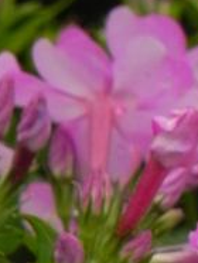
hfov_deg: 0.6
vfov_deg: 0.8
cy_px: 455
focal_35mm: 2599
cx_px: -35
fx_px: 19776
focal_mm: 107.6
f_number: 5
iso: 160
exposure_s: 1/125
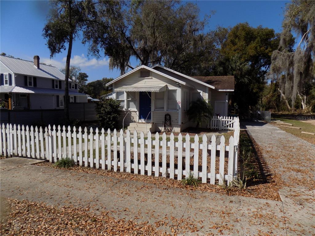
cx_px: 158
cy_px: 118
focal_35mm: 23
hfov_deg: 73.9
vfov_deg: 58.9
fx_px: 209
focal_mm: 4
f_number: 9.9
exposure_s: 1/200
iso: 80
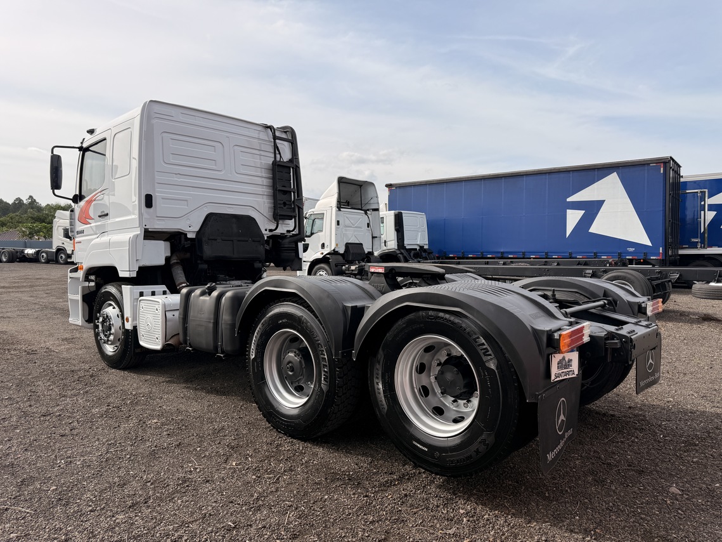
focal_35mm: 24
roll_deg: +0.2
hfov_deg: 71.6
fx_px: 501
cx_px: 361
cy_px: 271
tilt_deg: -4.0
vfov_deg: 56.8
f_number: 1.78
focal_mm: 6.76
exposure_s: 1/4405
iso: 80
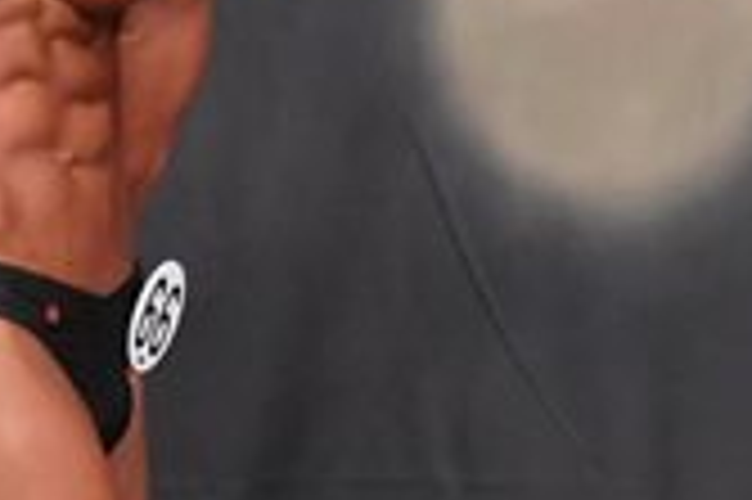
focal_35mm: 1009
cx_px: 232
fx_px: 21056
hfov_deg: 2.0
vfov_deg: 1.4
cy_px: 518
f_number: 5.6
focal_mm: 145
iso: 6400
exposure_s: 1/400
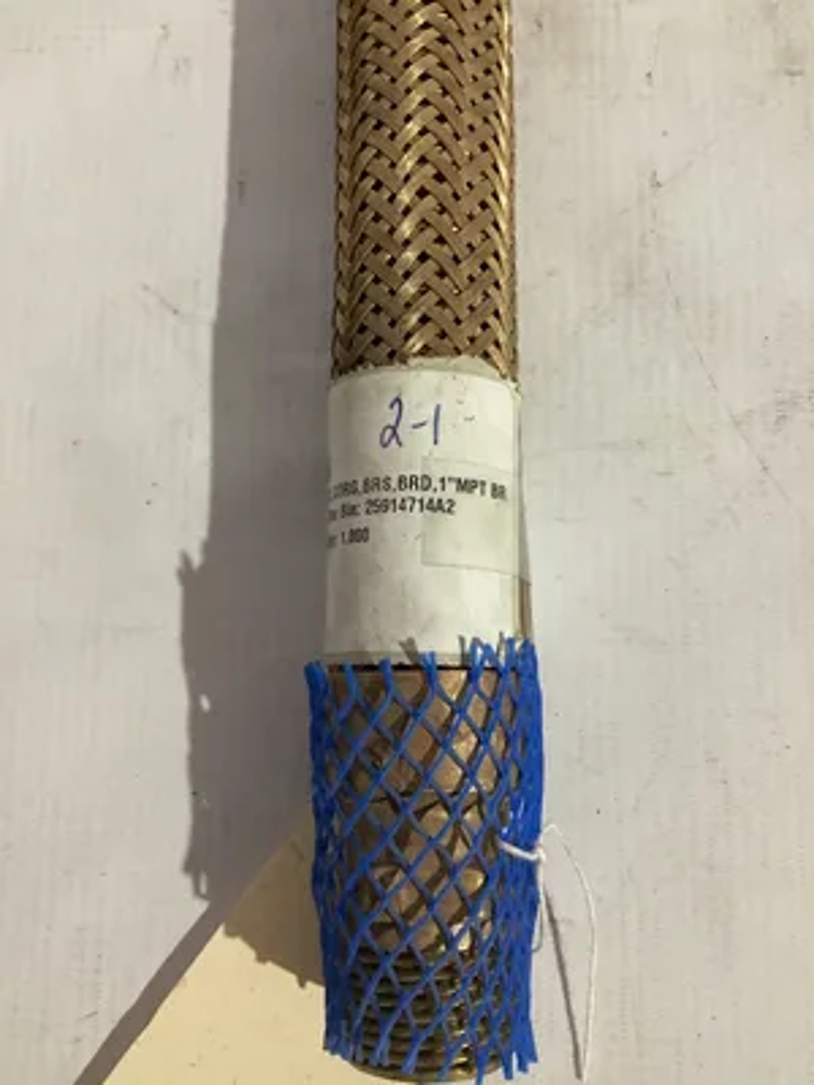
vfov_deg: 58.4
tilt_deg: -78.6
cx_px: 407
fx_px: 972
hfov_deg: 45.4
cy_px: 542
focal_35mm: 31
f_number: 2.4
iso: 320
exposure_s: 1/50
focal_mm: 3.3
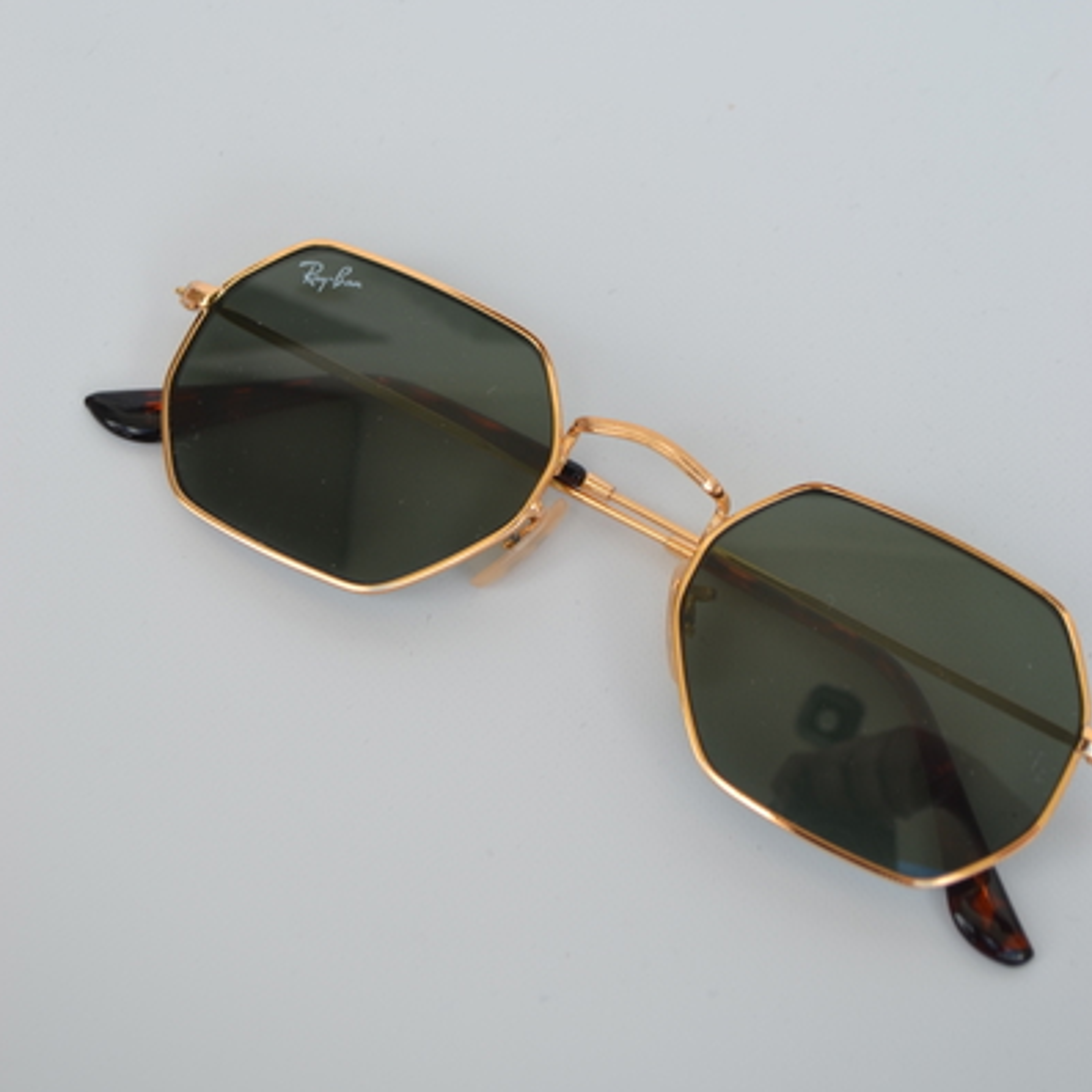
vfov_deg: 22.5
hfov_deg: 22.5
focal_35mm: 77
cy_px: 479
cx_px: 547
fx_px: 2748
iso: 100
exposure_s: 1/100
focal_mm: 40
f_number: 6.3
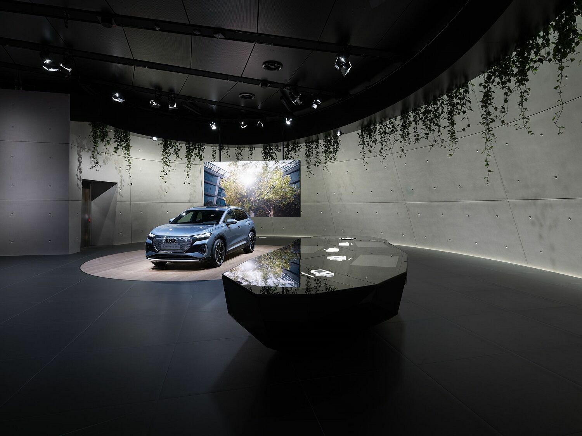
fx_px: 303
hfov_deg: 87.8
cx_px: 291
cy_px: 218
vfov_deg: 71.6
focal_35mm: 18
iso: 100
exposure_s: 1.3
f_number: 11
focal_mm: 23
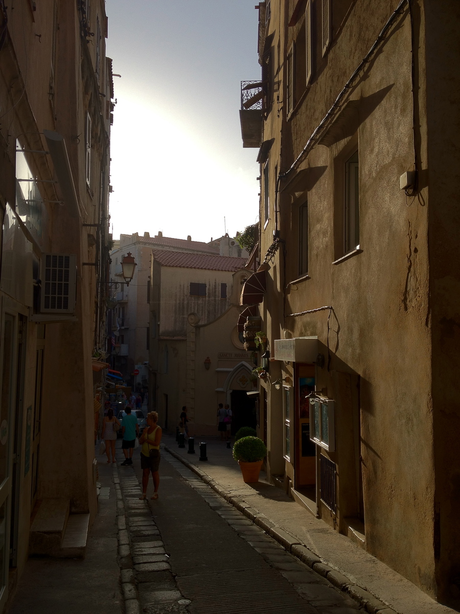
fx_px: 620
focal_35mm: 35
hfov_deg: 40.7
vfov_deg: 52.6
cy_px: 307
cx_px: 230
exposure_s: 1/699
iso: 64
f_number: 2.4
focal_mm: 4.28
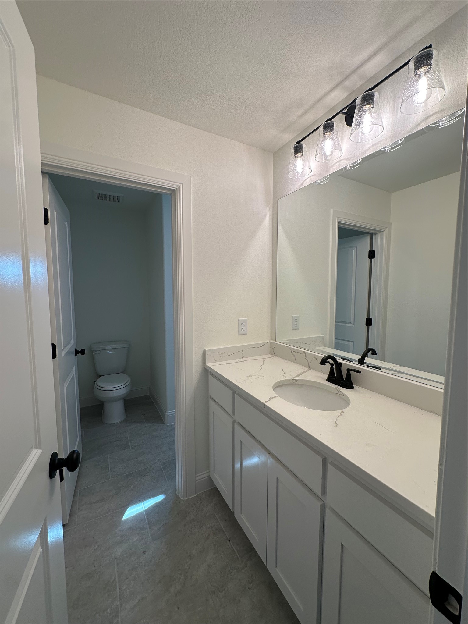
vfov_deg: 102.1
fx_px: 252
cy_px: 312
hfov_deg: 85.7
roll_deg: -1.9
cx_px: 234
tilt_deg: -4.3
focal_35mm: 14
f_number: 2.2
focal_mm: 2.22
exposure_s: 1/120
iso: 40
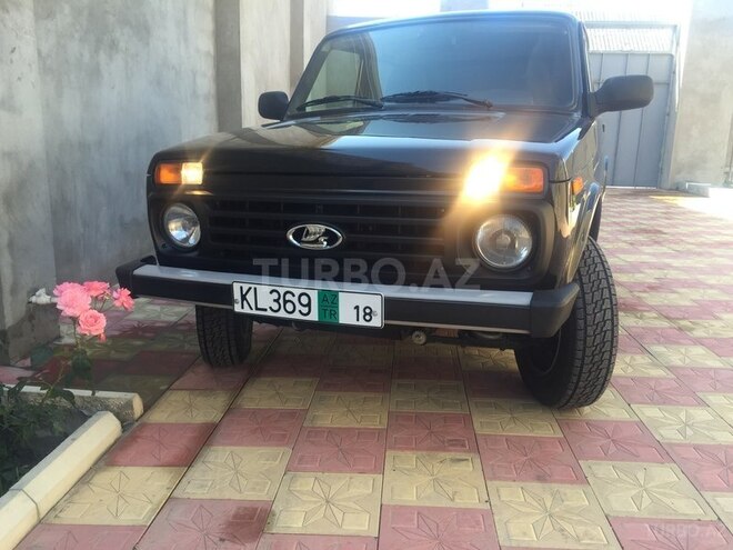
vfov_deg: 48.2
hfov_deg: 61.7
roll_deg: -1.7
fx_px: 614
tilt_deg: -11.7
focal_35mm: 29
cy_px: 275
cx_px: 366
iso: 32
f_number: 2.2
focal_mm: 4.15
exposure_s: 1/165
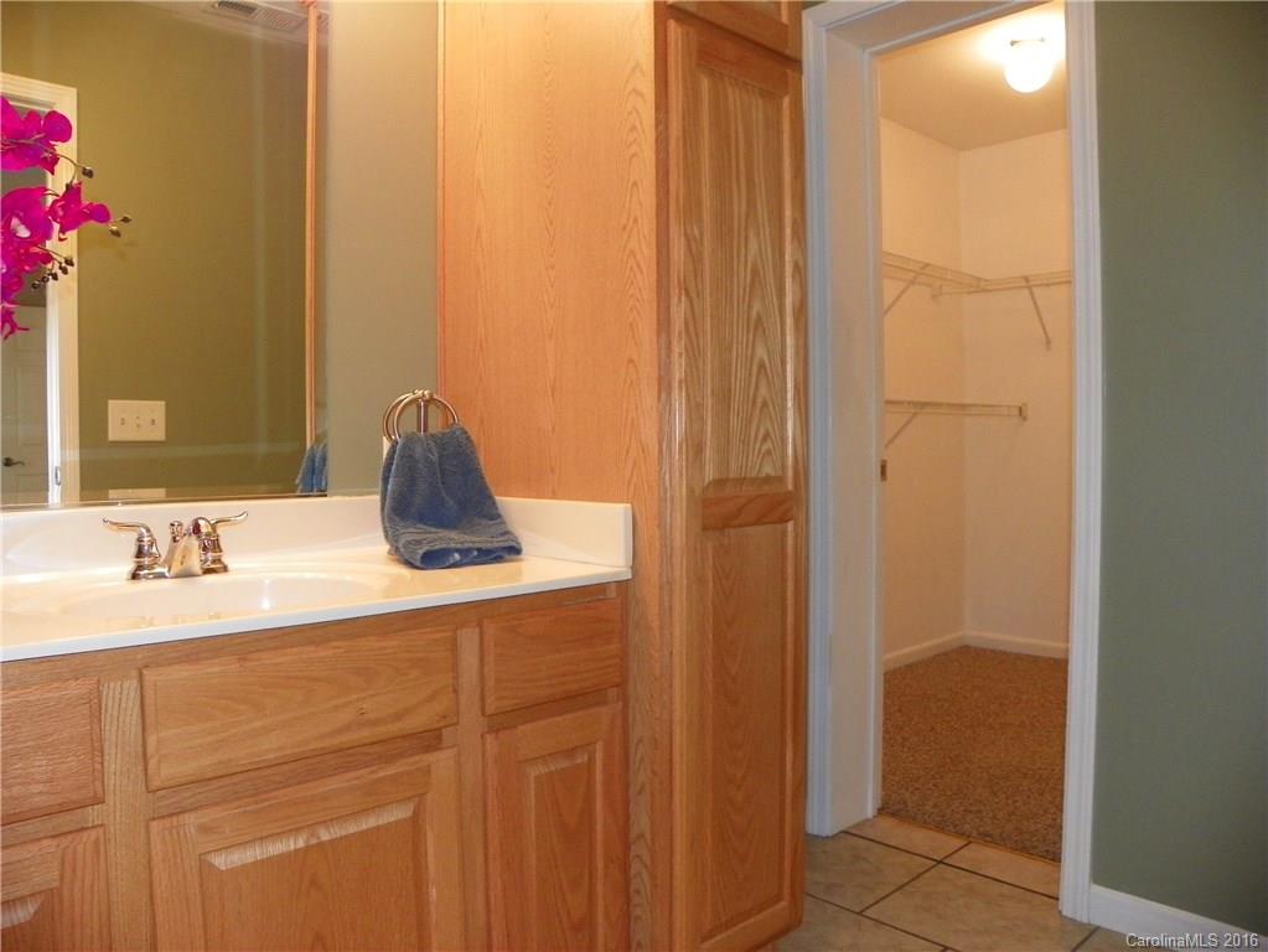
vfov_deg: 53.1
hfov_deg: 67.3
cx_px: 634
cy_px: 476
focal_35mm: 26
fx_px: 953
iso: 200
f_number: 2.8
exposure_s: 1/30
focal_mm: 4.6
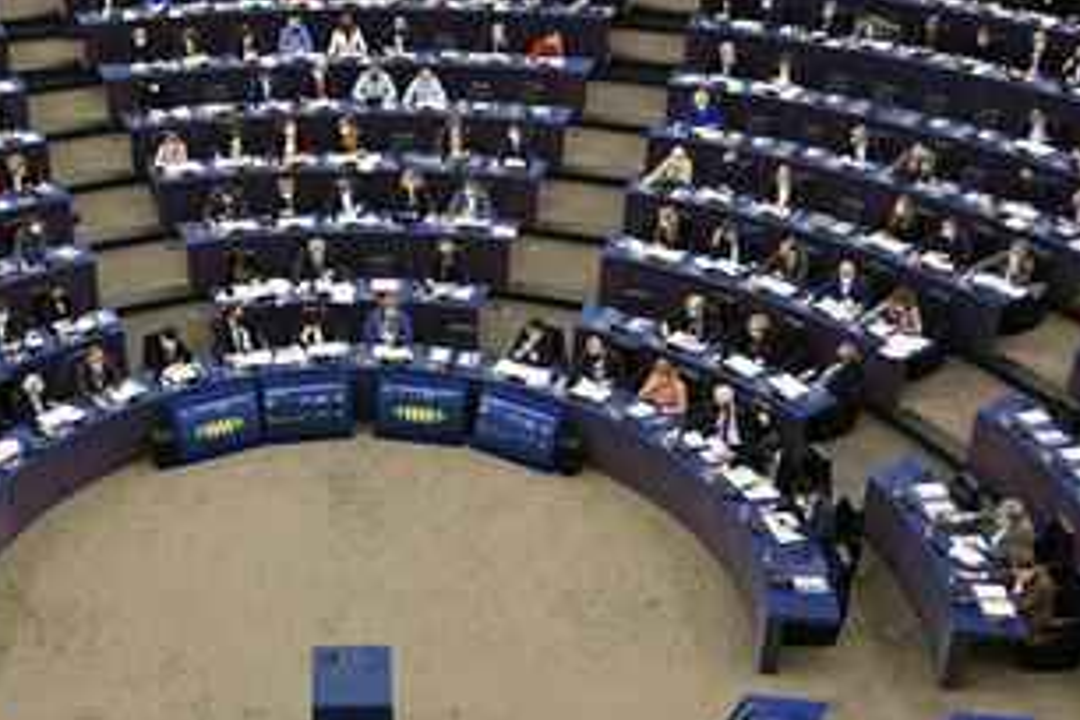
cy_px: 498
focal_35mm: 53
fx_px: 1590
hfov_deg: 37.1
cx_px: 362
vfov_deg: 25.3
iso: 1250
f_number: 4
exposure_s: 1/320
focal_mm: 36
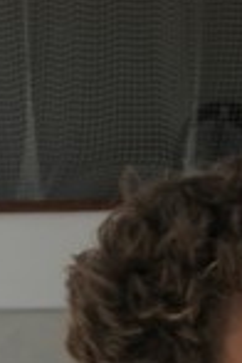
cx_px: 267
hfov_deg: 4.7
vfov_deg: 6.7
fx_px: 2914
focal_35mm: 289
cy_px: 891
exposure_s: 1/500
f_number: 2.8
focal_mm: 17.2
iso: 125
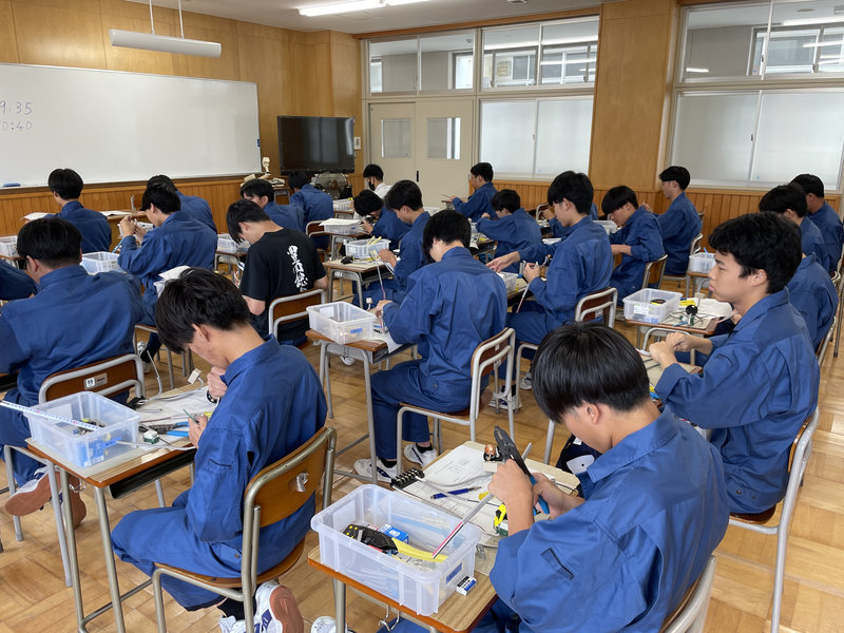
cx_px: 422
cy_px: 316
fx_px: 634
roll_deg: +0.2
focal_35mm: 26
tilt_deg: -15.1
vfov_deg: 53.1
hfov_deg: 67.3
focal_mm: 4.2
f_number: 1.6
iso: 64
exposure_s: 1/120
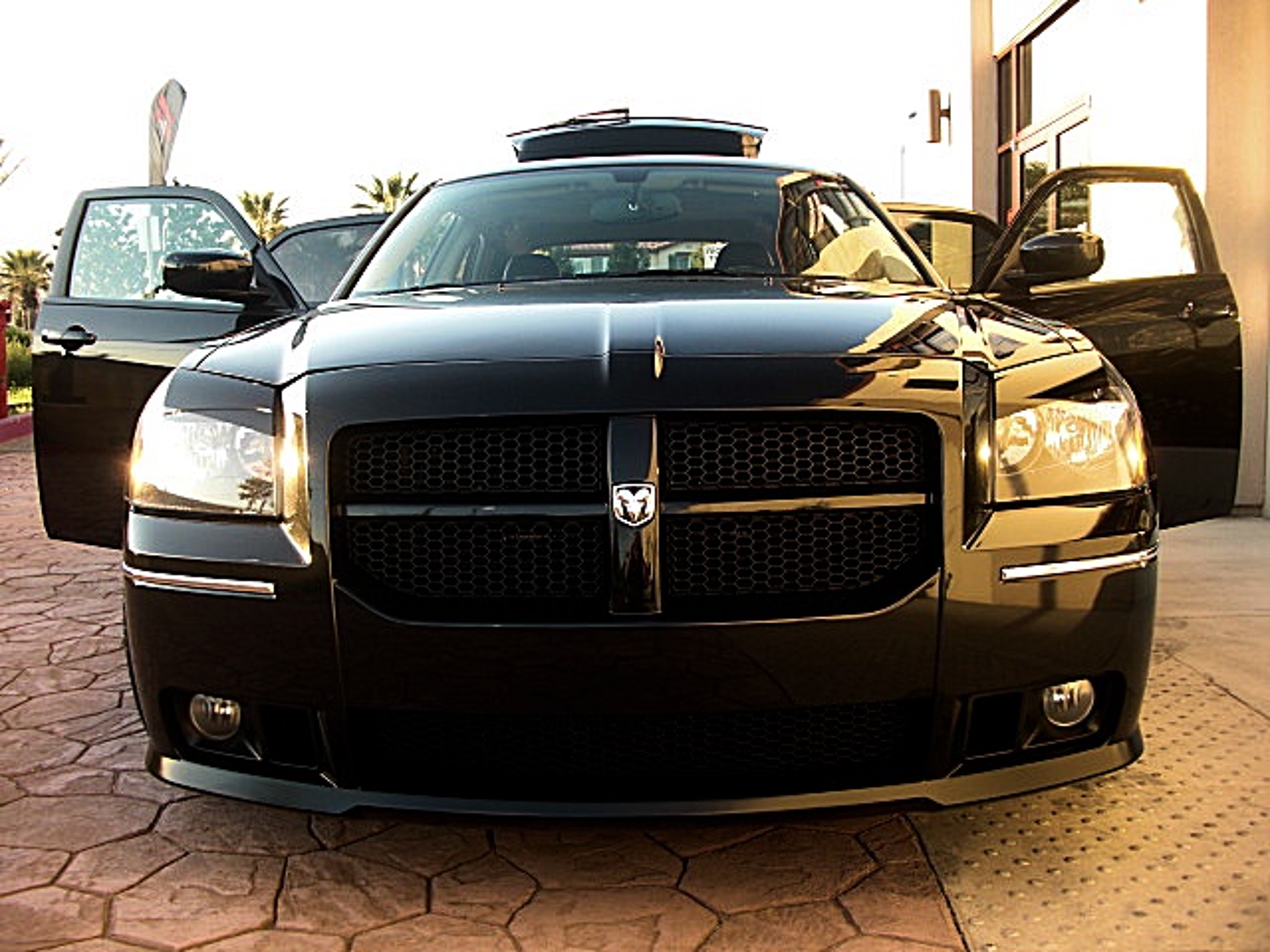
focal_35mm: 36
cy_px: 476
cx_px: 635
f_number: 2.8
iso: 50
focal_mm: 6.3
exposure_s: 1/80
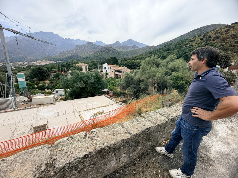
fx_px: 96
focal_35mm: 14
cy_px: 89
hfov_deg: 102.1
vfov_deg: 85.7
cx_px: 119
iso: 25
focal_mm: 2.22
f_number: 2.2
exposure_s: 1/770
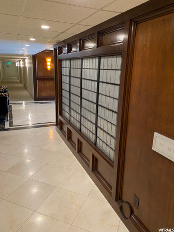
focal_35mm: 26
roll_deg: -1.6
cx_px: 87
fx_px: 174
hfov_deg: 53.1
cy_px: 116
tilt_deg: -14.4
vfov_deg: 67.3
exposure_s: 1/60
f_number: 1.8
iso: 400
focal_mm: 4.25
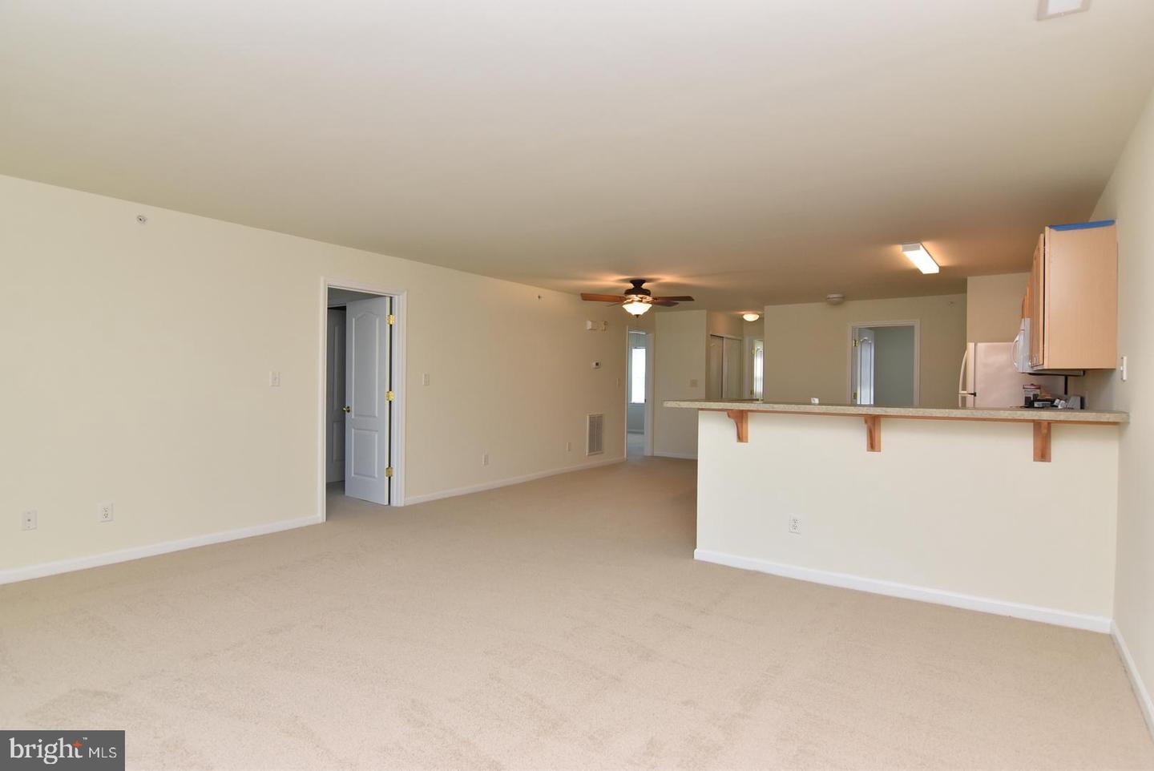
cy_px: 386
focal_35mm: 18
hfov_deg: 90.0
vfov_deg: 67.5
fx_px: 577
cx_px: 577
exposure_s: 1/80
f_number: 7.1
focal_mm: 12
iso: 400
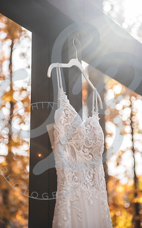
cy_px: 111
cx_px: 69
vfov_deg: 27.9
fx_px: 459
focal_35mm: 74
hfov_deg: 17.6
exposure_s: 1/320
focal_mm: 70
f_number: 2.8
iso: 100
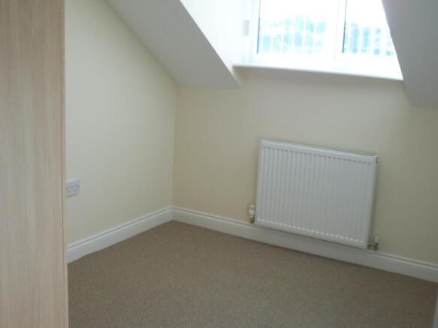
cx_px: 219
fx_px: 582
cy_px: 164
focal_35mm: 46
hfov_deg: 41.2
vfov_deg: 31.5
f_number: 4
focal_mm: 9.8
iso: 160
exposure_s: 1/80
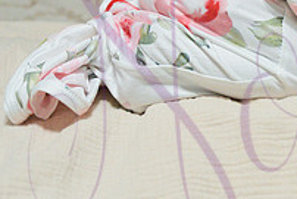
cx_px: 322
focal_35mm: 132
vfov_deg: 10.3
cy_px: -26
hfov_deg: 15.1
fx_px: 1090
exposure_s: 1/320
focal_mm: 46
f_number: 4
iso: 3200
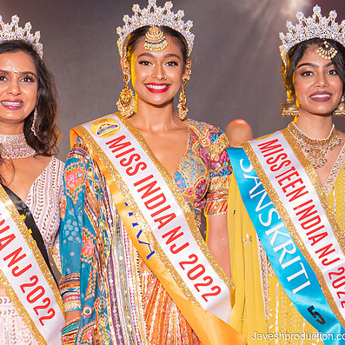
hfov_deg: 7.2
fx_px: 2751
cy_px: 285
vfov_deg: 7.2
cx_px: 87
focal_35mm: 244
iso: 800
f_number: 4
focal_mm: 58
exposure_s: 1/200
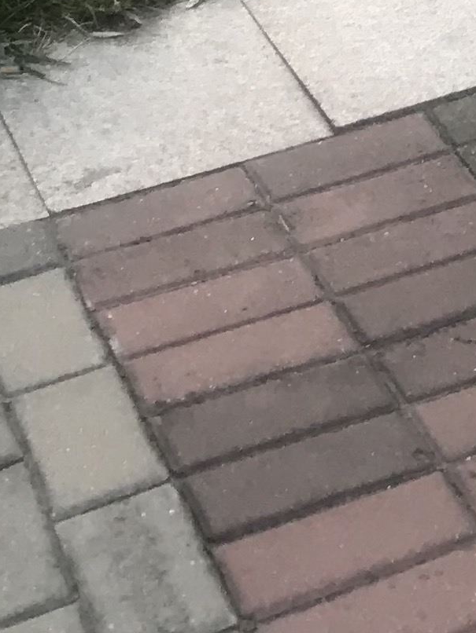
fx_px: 2565
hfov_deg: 10.0
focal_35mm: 140
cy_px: -611
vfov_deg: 12.5
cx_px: 883
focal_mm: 3.99
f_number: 1.8
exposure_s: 1/100
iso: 25
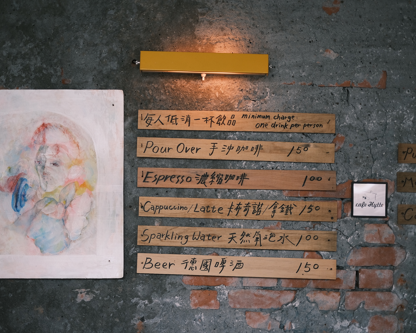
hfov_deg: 31.4
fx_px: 739
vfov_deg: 25.4
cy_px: 166
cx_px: 174
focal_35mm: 60
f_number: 1.4
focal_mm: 35
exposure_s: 1/125
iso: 500
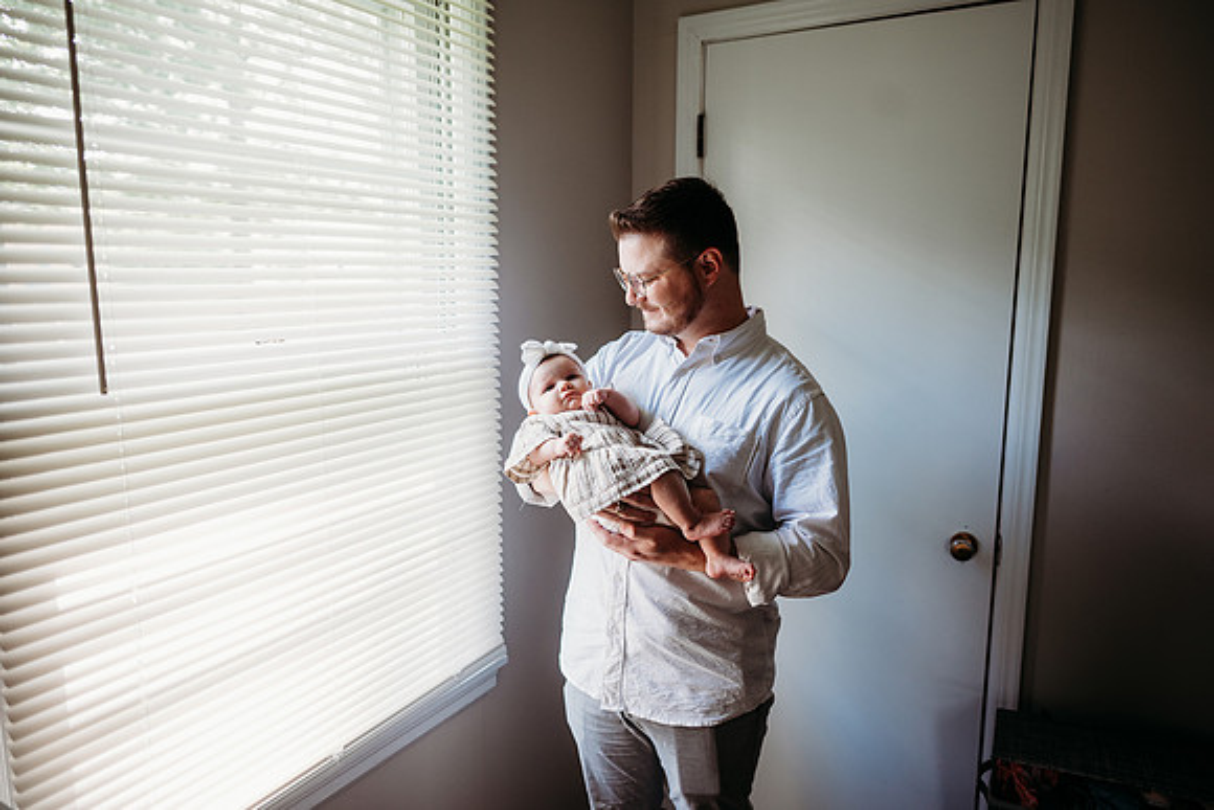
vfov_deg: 53.2
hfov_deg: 73.7
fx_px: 809
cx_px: 607
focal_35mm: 24
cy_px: 405
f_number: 2.5
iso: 320
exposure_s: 1/200
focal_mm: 24
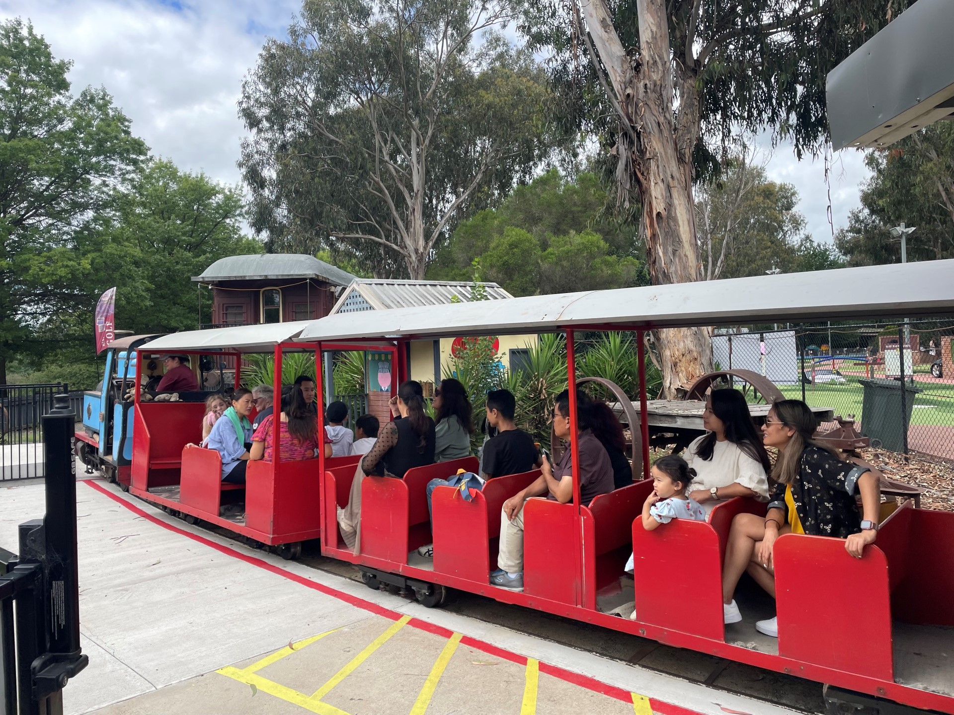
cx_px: 477
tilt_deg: +0.9
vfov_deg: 53.1
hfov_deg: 67.3
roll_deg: +2.1
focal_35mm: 26
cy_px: 358
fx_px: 717
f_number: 1.6
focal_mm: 4.2
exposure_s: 1/1350
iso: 32
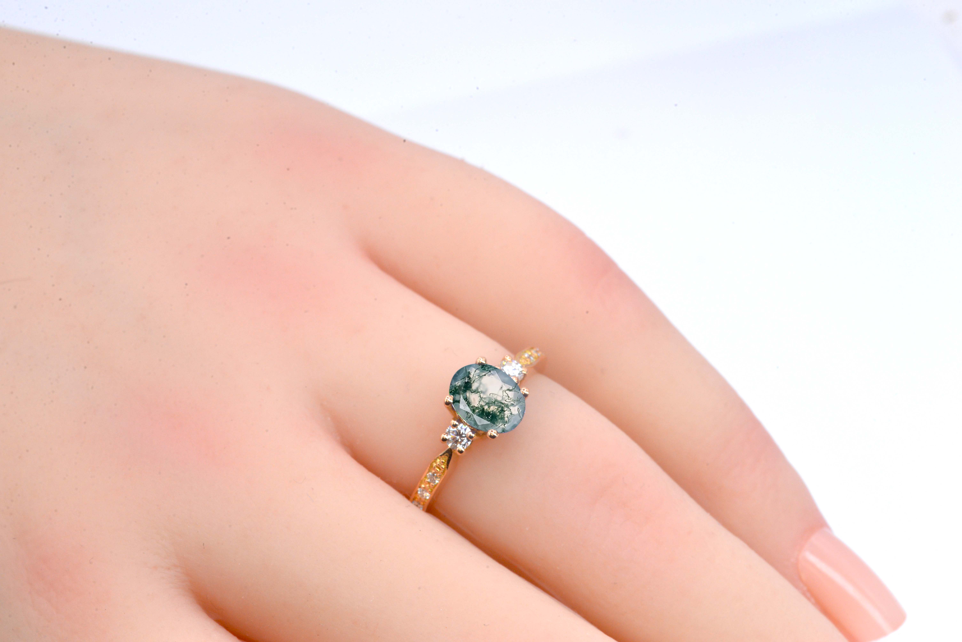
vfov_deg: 13.1
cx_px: 481
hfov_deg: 19.4
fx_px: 2807
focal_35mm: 105
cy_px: 321
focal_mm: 105
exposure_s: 1/100
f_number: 16
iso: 1250
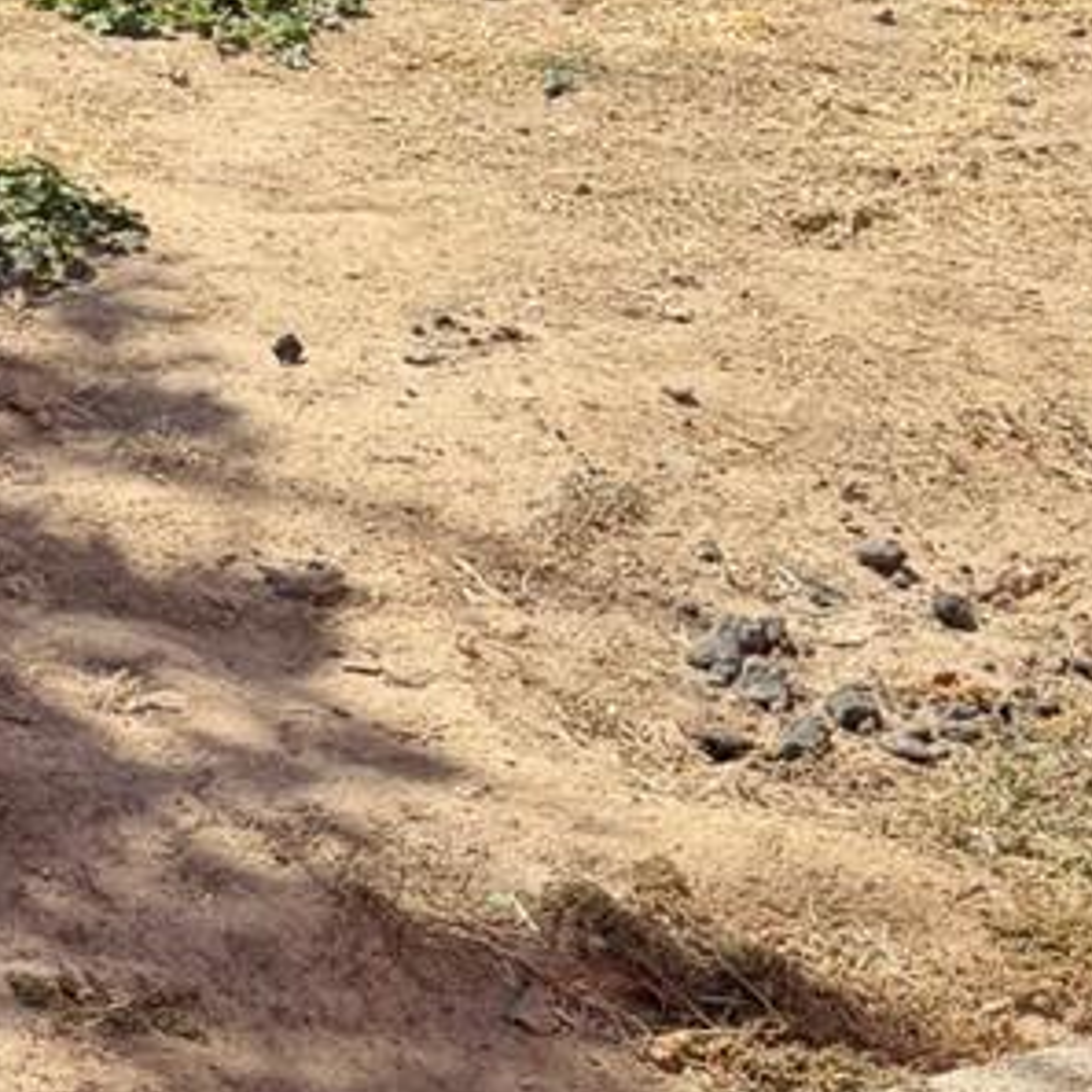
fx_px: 3819
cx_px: -564
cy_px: 237
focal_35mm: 107
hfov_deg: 15.0
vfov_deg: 16.2
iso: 80
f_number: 1.78
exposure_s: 1/2801
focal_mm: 6.76
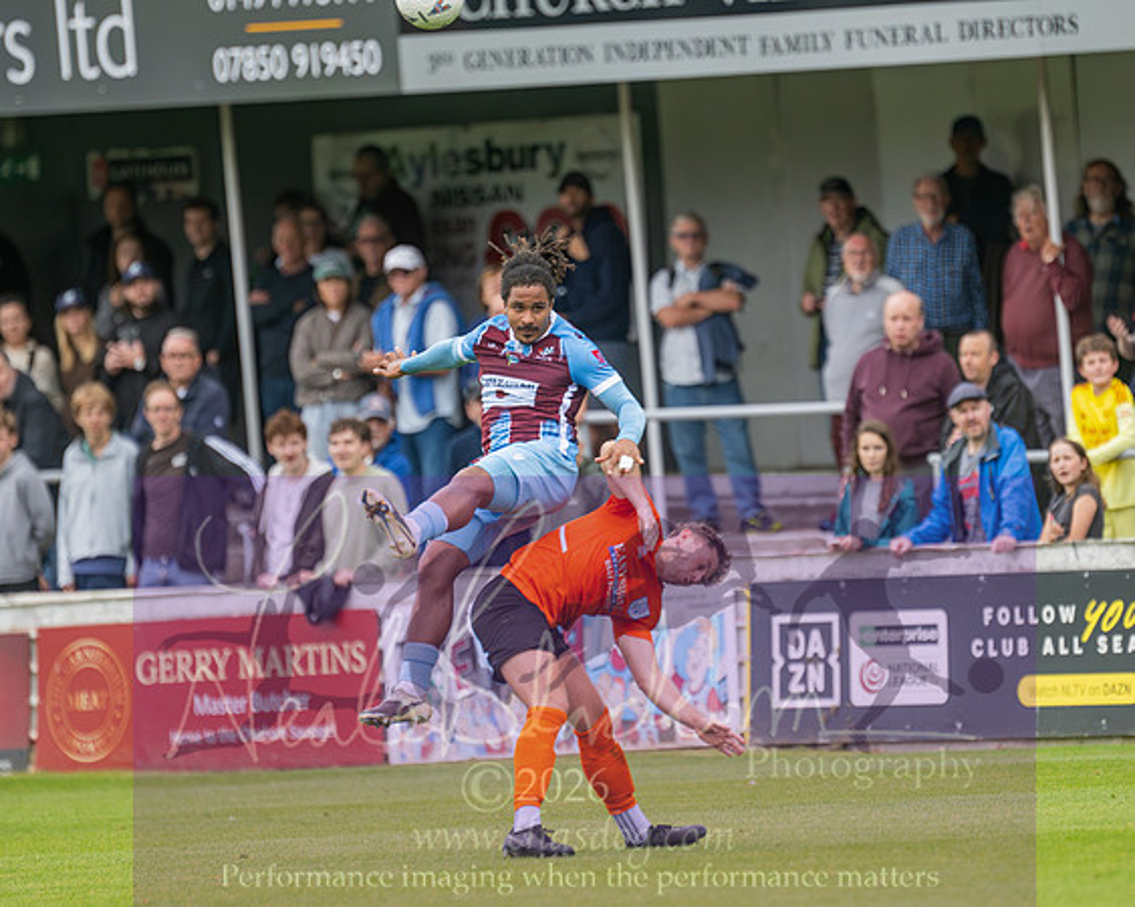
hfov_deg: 3.6
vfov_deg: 2.9
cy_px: 478
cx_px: 691
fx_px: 17938
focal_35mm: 534
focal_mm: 300
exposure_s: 1/1250
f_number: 2.8
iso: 500
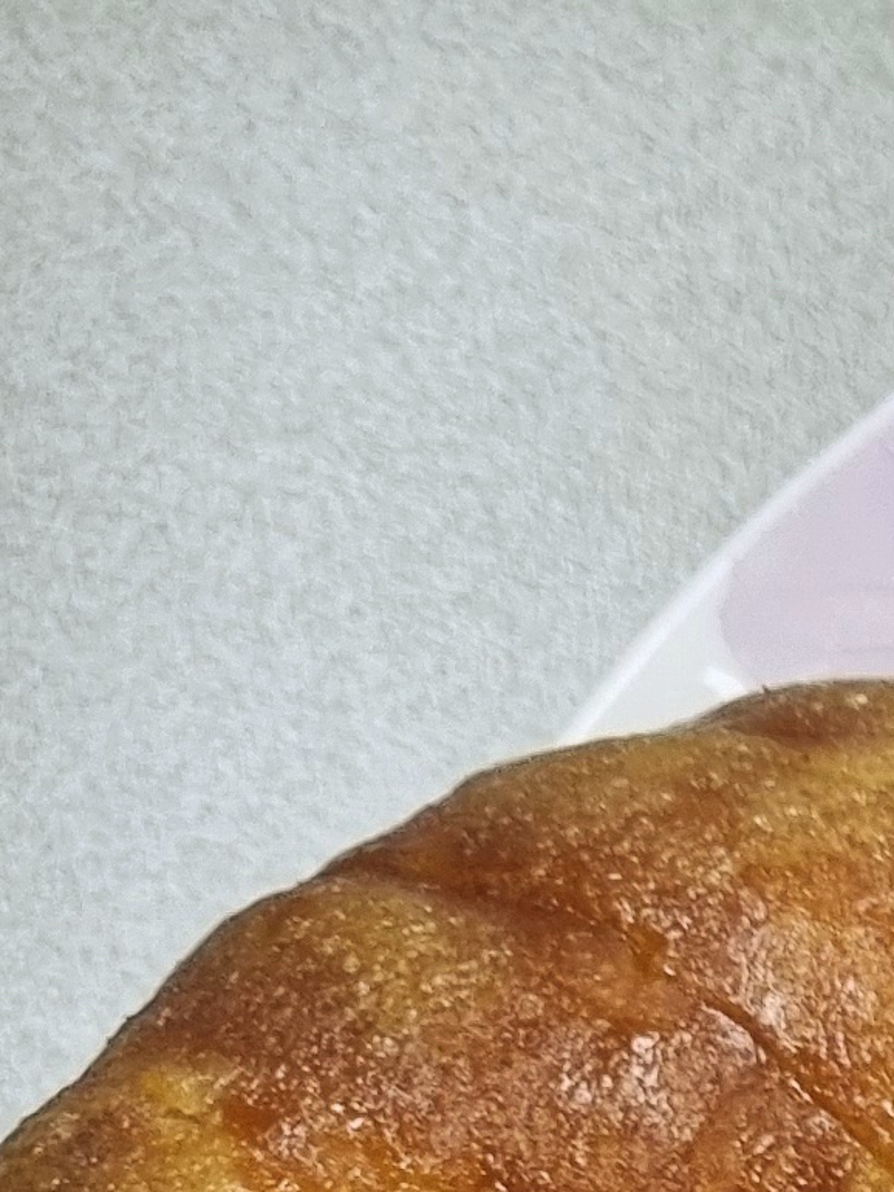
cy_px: 2348
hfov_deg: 9.7
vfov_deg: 12.8
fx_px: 4684
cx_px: 2138
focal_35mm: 136
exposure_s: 1/120
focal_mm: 5.4
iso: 200
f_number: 1.8
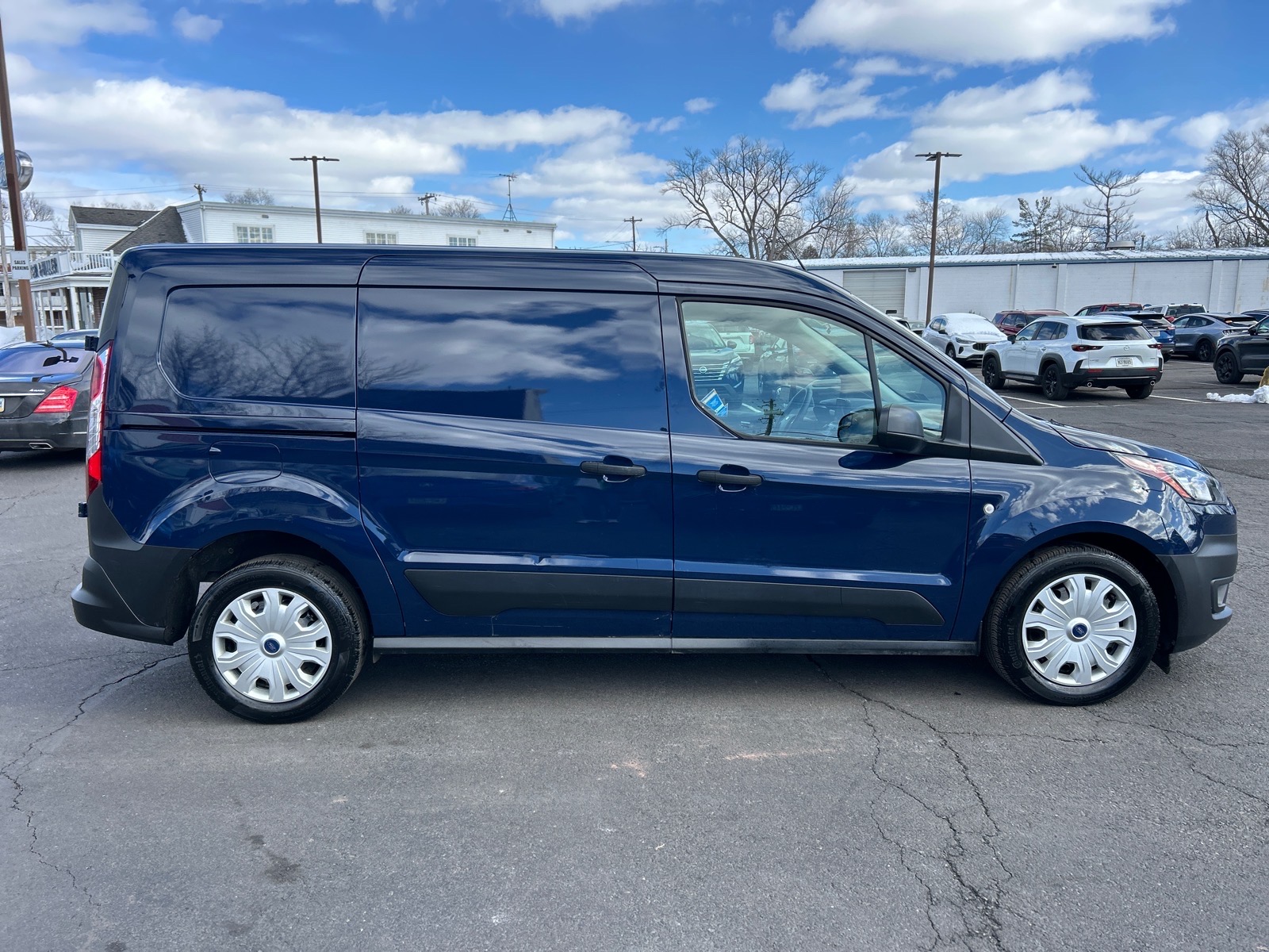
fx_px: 953
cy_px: 476
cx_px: 634
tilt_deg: -8.8
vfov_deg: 53.1
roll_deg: +0.8
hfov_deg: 67.3
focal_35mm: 26
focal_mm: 5.7
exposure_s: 1/2165
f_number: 1.5
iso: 50
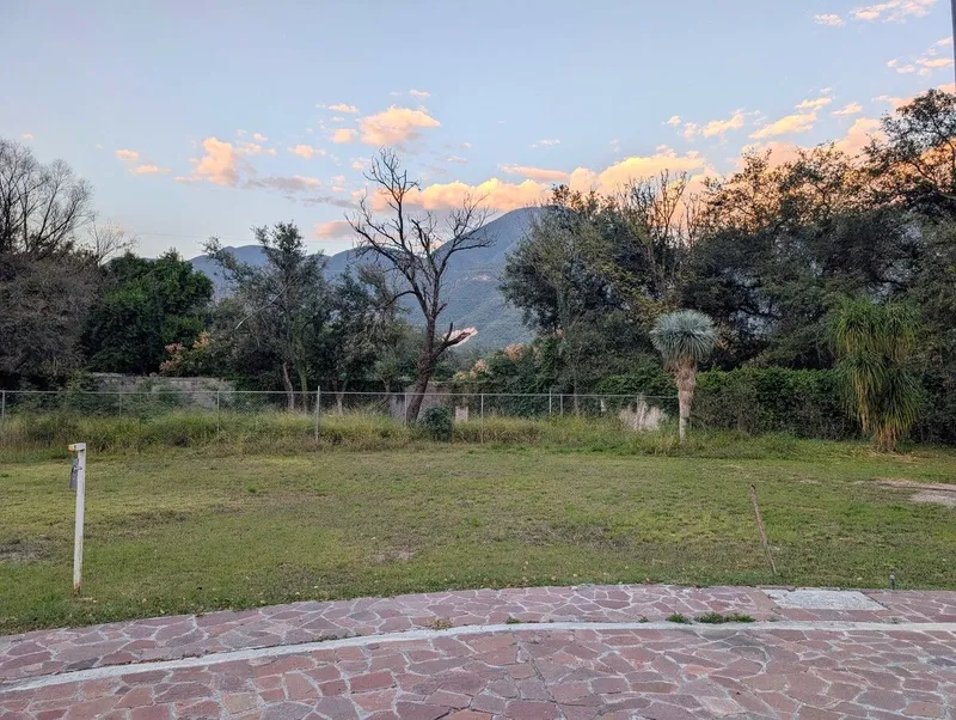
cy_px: 360
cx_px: 478
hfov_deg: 71.5
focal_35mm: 24
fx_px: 664
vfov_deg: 56.9
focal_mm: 6.9
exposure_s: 1/131
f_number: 1.68
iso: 20
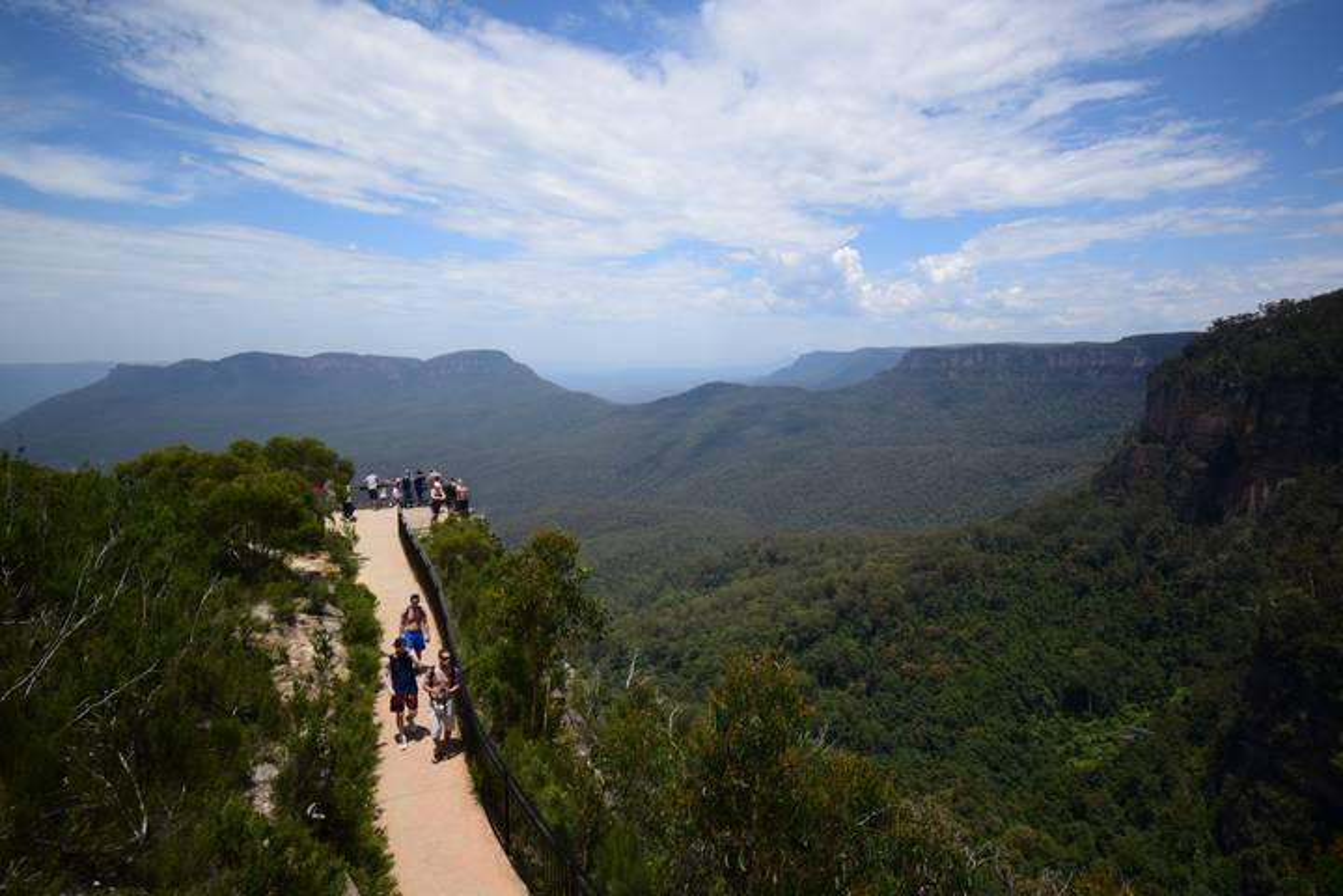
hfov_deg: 85.4
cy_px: 448
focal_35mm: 20
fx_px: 727
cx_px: 672
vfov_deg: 63.2
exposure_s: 1/1600
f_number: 5
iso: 200
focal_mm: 13
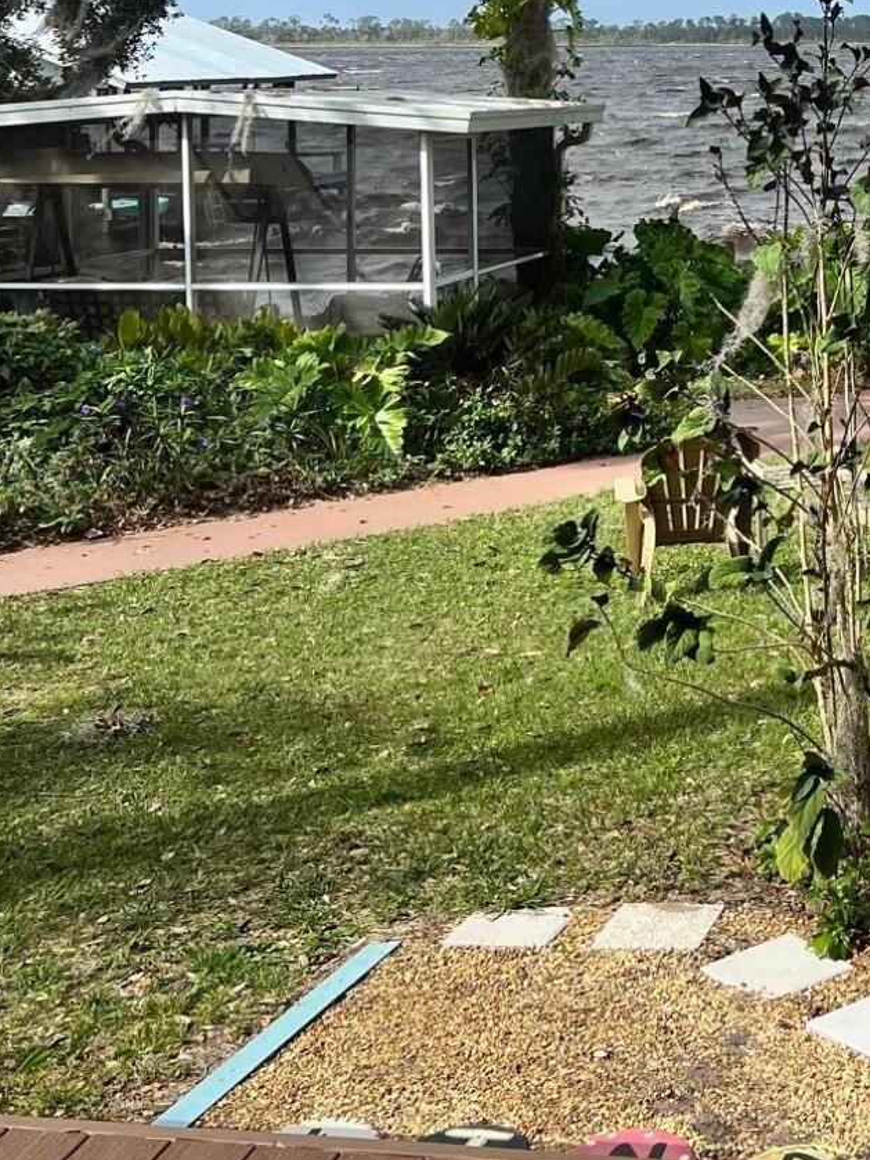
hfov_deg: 22.1
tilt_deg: -0.3
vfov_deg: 29.5
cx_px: 1007
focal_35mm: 62
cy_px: 50
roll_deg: -0.2
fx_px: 2078
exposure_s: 1/3571
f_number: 1.5
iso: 50
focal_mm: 5.7
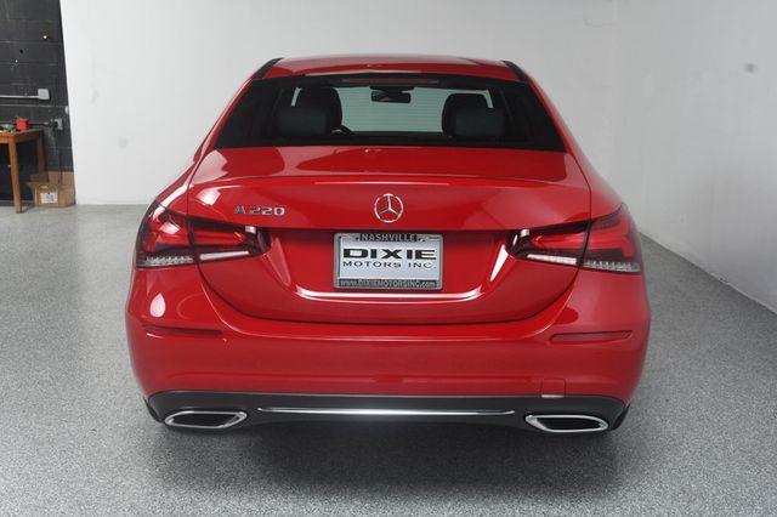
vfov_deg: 34.2
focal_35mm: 39
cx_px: 388
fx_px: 841
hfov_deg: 49.6
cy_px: 258
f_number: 9
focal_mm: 26
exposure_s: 1/160
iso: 100
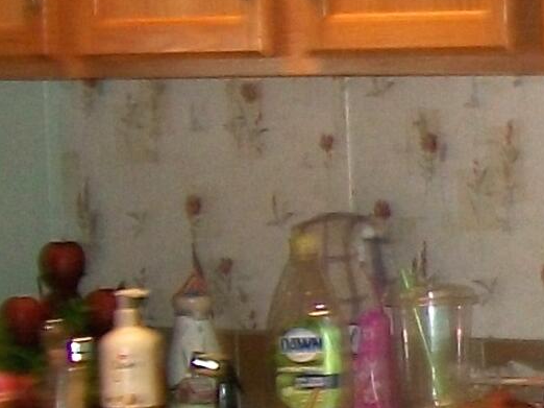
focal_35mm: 207
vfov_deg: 7.1
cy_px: 449
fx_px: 3252
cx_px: 1395
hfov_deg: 8.6
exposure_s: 1/30
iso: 80
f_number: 2.7
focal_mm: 6
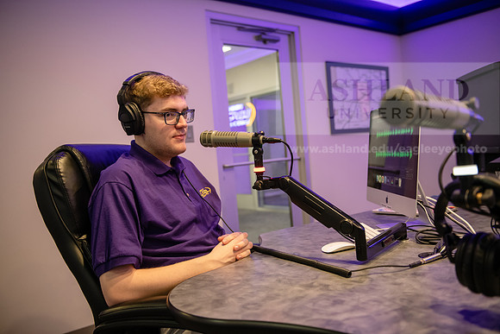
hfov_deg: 58.7
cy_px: 167
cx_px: 250
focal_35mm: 32
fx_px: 445
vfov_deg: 41.1
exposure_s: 1/60
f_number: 2.8
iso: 1600
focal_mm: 32
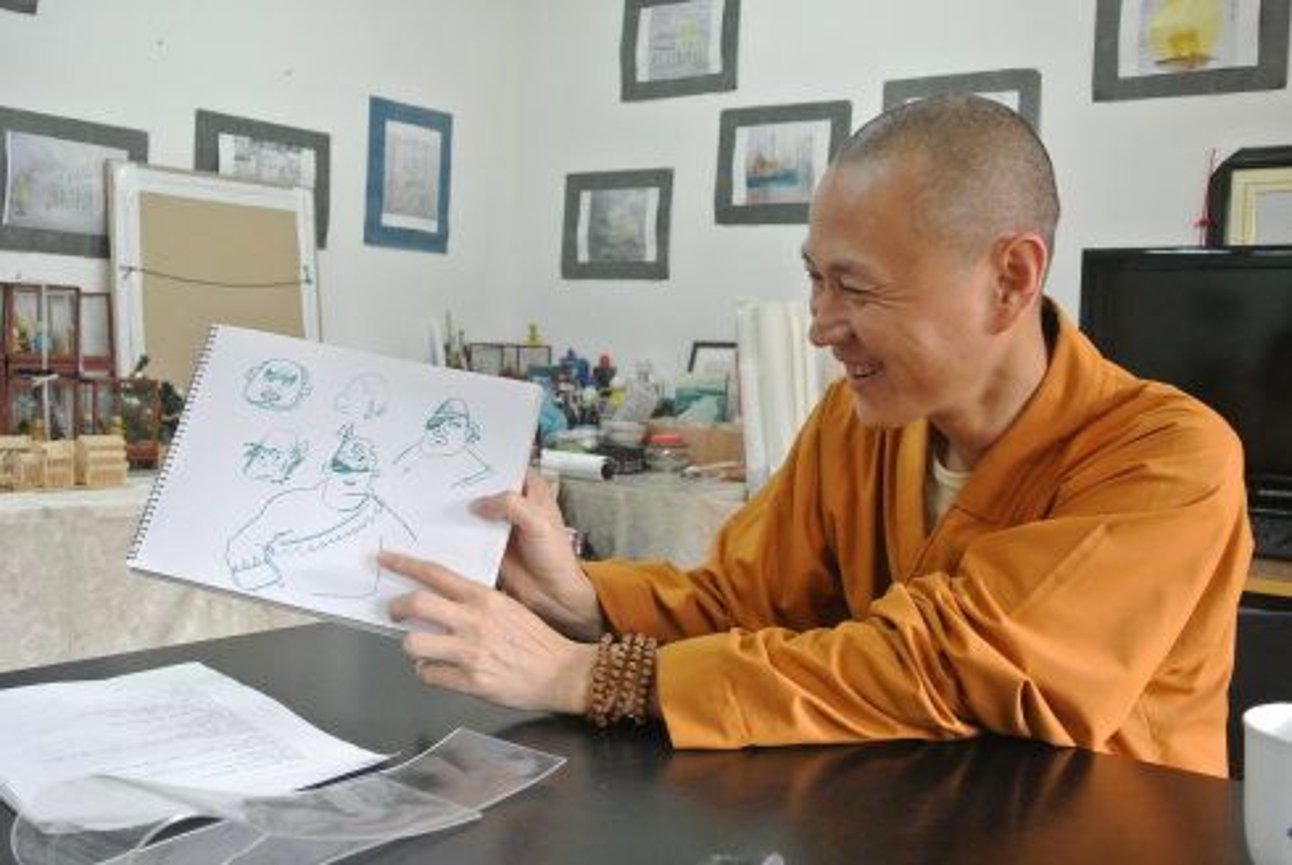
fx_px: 1329
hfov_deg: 51.8
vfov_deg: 36.0
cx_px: 646
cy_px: 432
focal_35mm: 37
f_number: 4
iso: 800
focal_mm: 14
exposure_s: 1/30
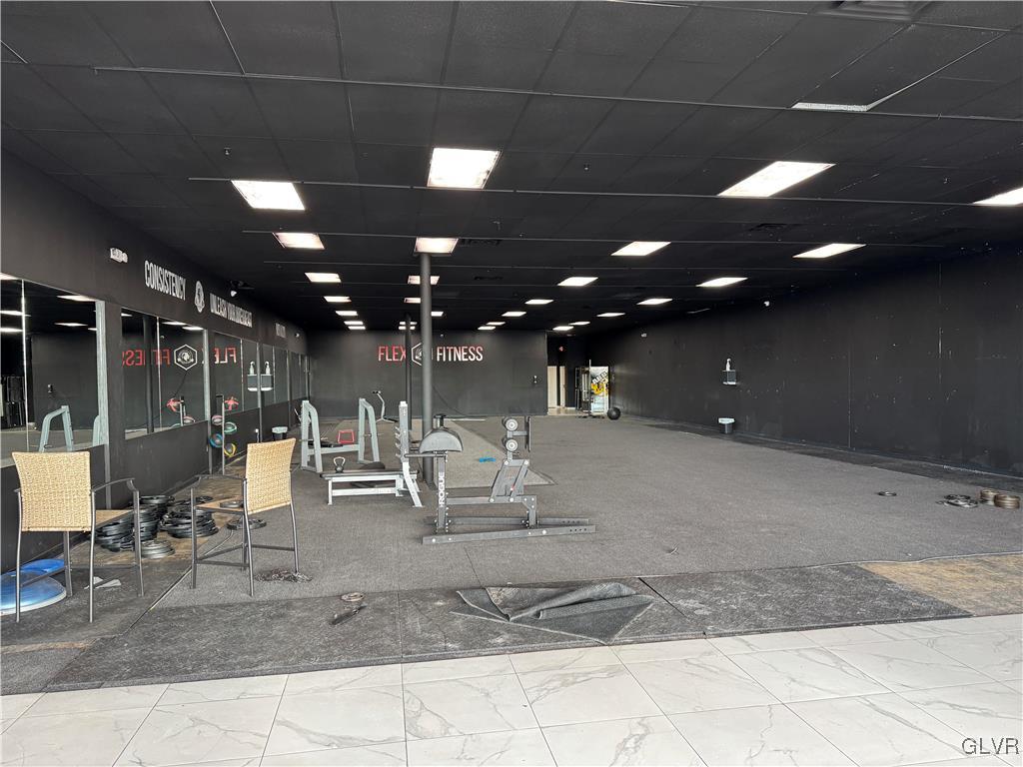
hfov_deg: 71.6
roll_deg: +0.3
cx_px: 512
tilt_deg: -1.2
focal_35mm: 24
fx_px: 709
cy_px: 384
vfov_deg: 56.8
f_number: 1.78
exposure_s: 1/60
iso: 250
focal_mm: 6.76
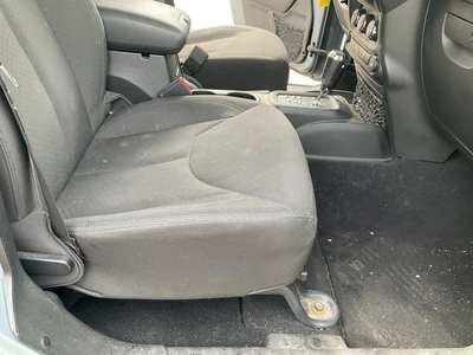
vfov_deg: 48.2
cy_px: 178
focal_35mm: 29
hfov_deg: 61.7
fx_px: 396
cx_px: 236
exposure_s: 1/97
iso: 64
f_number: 1.8
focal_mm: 3
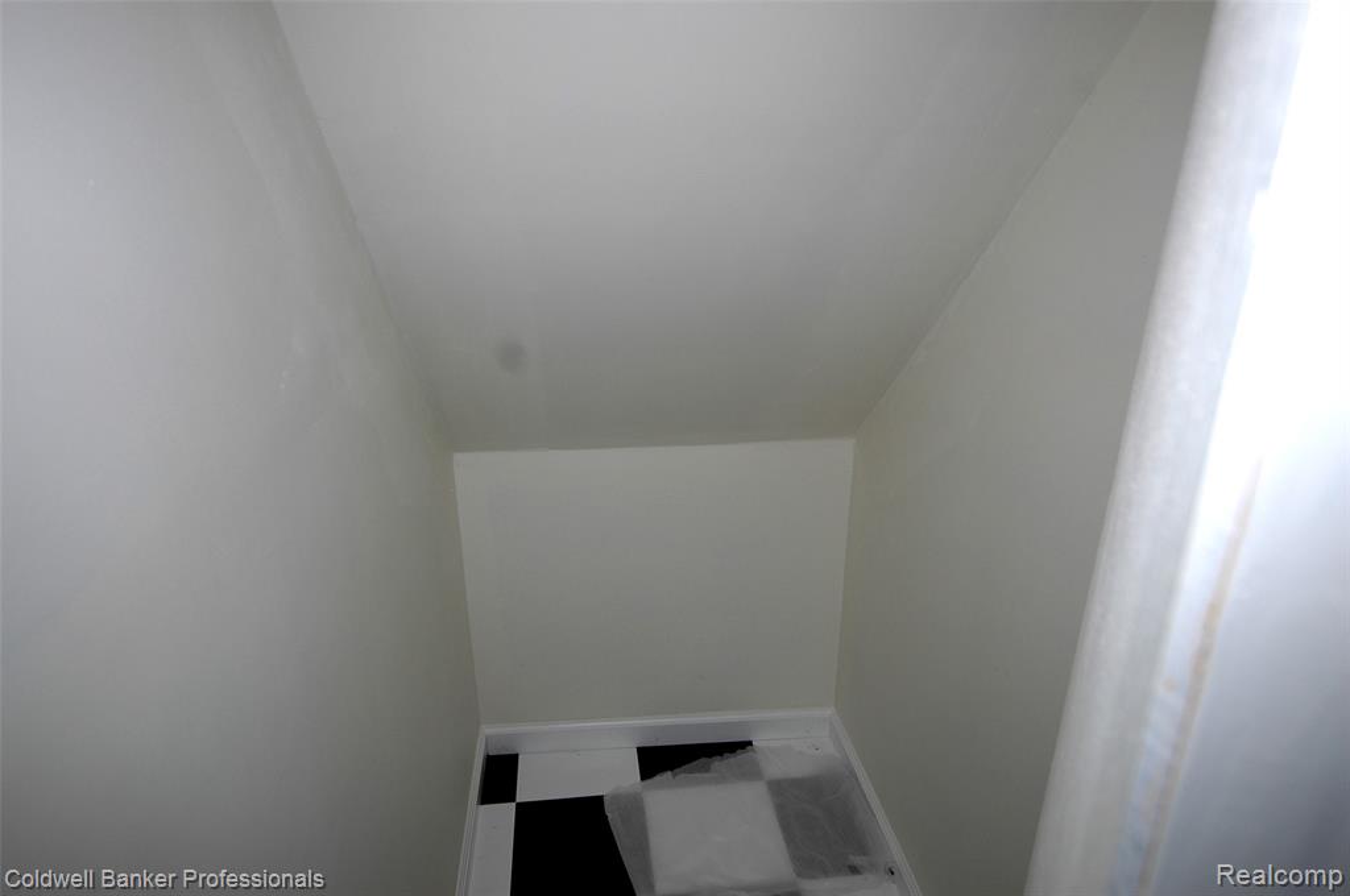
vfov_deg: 56.0
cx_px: 675
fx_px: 843
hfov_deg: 77.4
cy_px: 448
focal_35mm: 22
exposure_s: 1/60
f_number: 4
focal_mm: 15
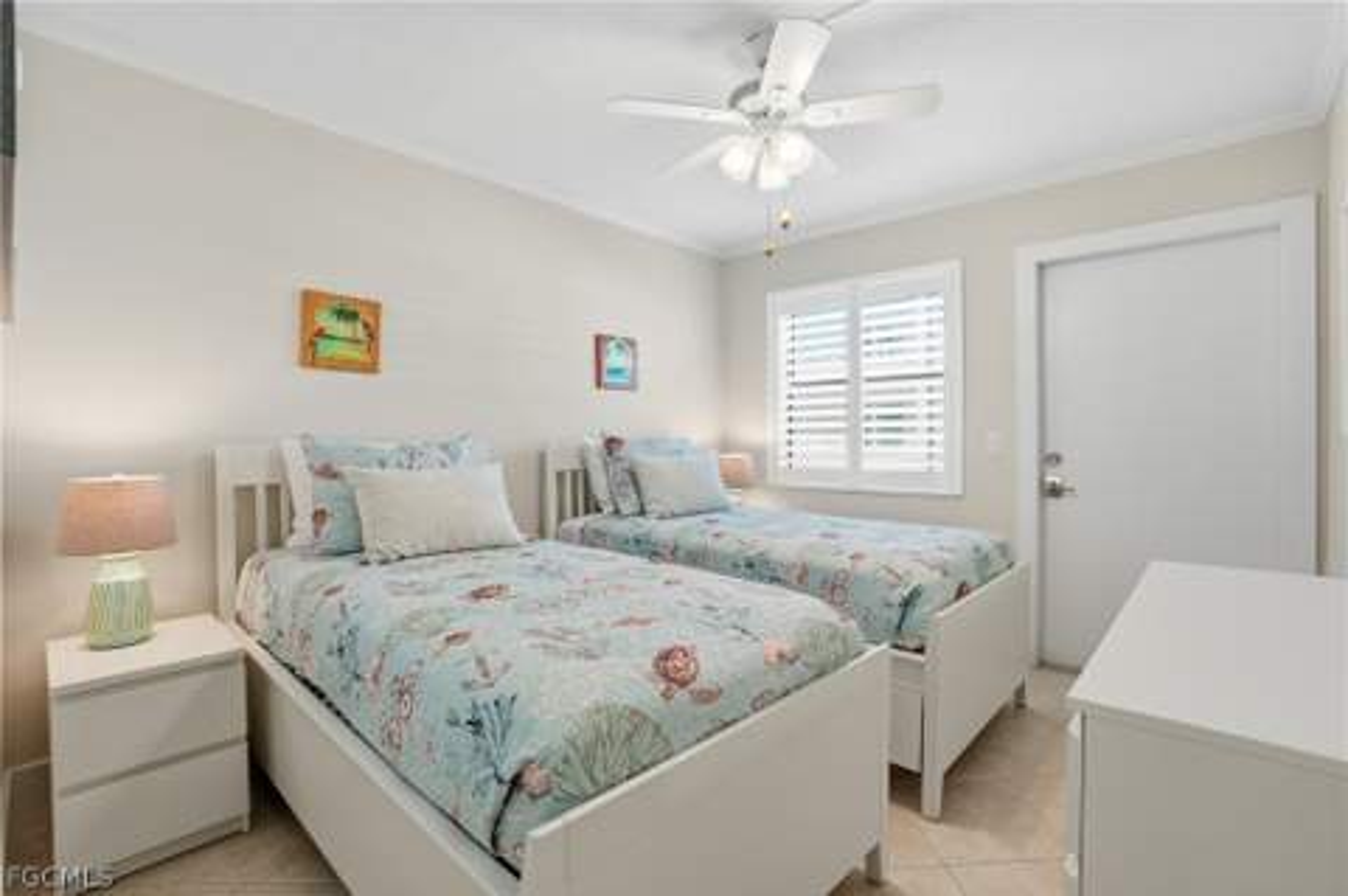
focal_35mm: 16
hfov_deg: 96.8
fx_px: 598
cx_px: 674
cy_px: 448
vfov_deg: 73.6
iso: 200
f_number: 9
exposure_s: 1/60
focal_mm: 16
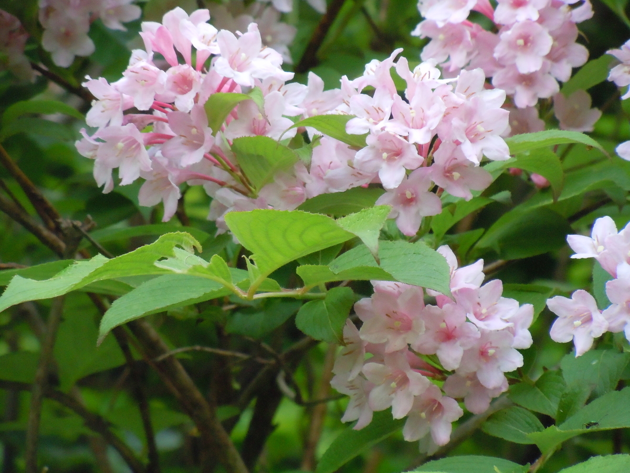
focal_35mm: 262
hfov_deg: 7.6
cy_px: 236
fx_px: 4768
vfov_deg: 5.7
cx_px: 315
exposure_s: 1/250
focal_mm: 47.2
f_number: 5.1
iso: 800
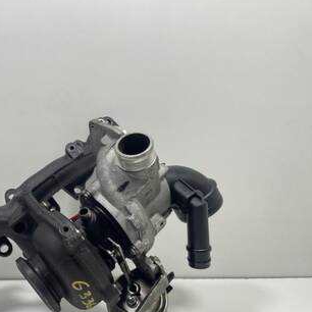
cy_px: 178
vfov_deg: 45.9
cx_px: 77
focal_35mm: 36
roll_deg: -1.9
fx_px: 367
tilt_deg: -9.6
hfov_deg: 44.5
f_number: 1.6
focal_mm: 4.2
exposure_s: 1/100
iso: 100
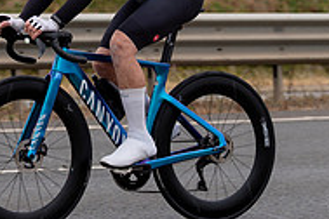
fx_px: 1965
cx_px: 104
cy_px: 18
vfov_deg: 6.4
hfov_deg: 9.6
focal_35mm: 215
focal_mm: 70
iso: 100
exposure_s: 1/800
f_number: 3.5
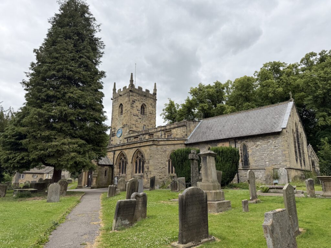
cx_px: 166
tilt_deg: +13.5
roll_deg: -0.5
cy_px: 124
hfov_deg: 71.6
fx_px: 229
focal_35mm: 24
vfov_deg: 56.8
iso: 80
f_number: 1.78
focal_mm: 6.76
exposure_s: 1/1361
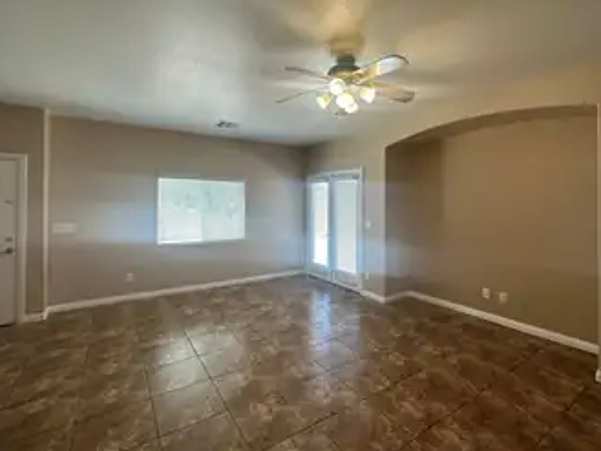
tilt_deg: +0.7
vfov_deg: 74.6
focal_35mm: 17
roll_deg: -1.5
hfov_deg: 91.0
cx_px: 309
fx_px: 295
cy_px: 203
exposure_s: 1/120
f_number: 2.2
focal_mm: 2.22
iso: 50
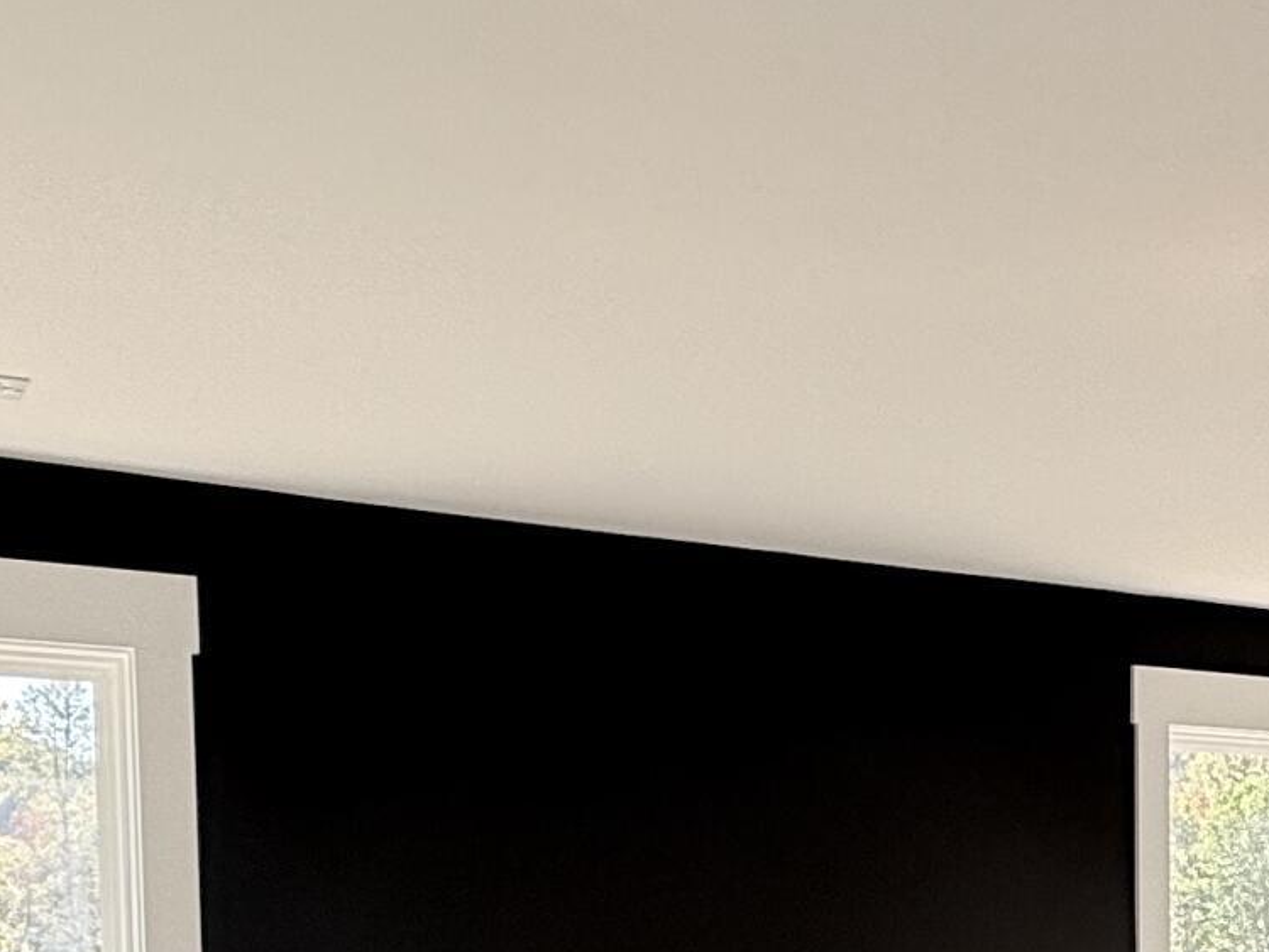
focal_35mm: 56
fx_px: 2054
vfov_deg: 24.5
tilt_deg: -2.8
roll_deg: -0.2
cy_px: 1031
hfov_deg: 30.2
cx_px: 1450
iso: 64
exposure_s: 1/150
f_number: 2.2
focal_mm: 2.22
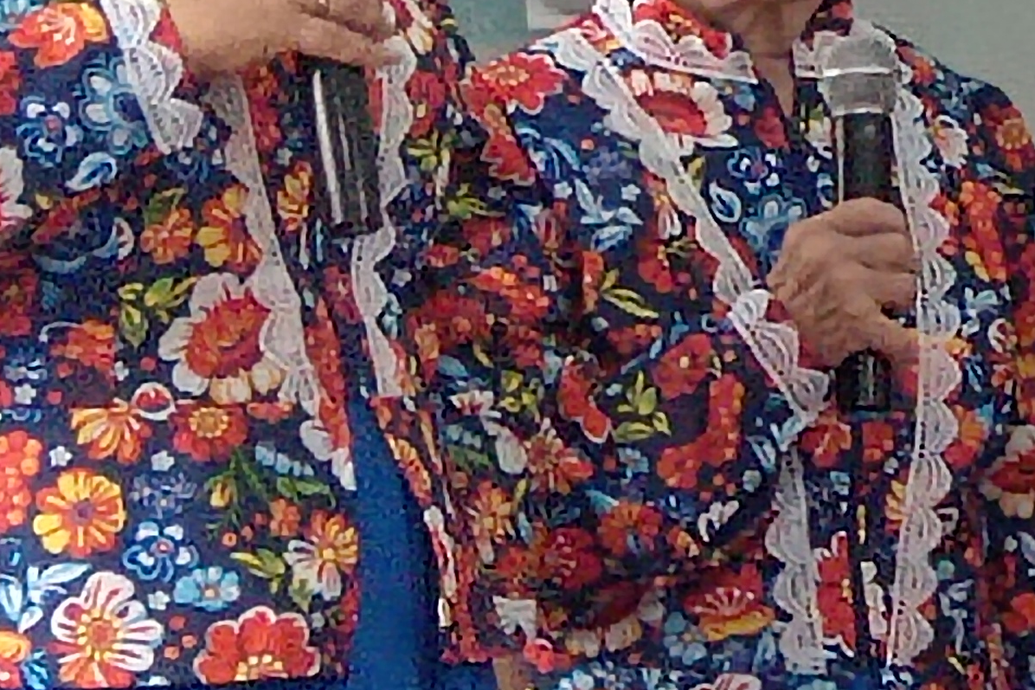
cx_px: 2103
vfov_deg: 5.0
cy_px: 0
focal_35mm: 272
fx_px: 7818
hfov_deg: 7.3
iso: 946
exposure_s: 1/50
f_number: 1.9
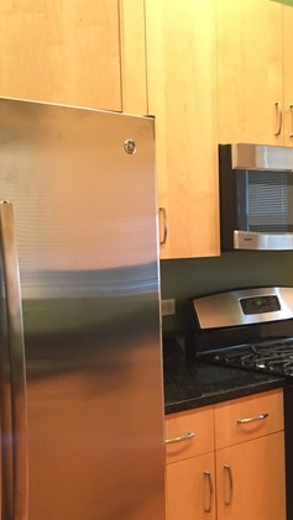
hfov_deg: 24.9
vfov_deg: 42.8
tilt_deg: -3.8
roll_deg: +1.6
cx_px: 148
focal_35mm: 48
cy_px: 291
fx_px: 663
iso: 250
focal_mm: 4.15
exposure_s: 1/17
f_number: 2.2
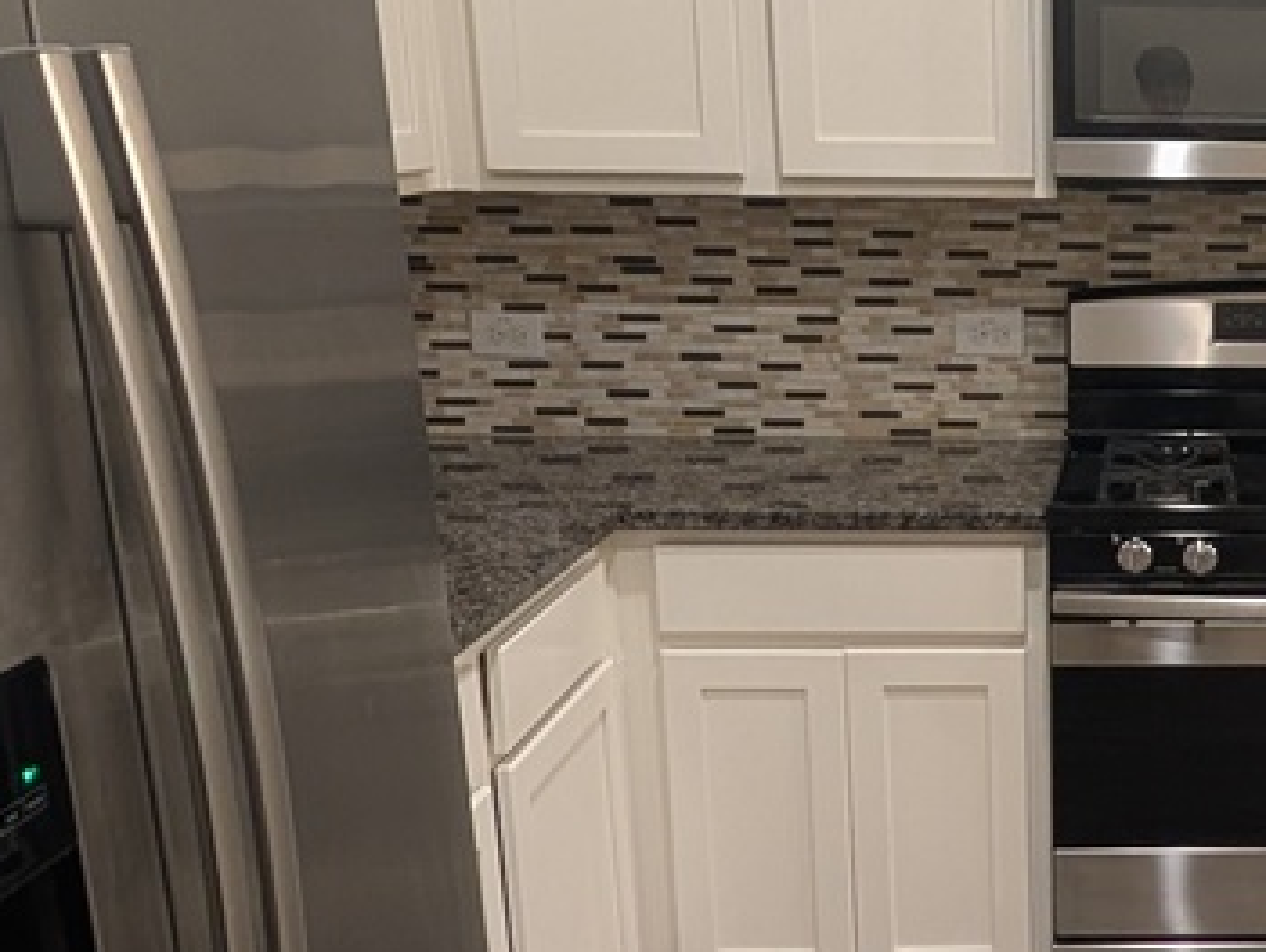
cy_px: 584
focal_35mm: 49
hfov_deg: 35.3
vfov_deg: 29.6
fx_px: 1794
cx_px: 1255
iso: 144
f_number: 1.7
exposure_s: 1/24
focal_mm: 2.02
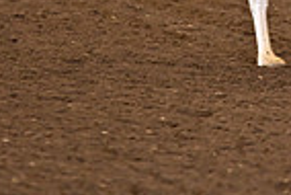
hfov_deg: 2.5
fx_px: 6611
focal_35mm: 817
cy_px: -180
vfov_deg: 1.7
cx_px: 361
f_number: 3.5
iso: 1600
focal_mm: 200
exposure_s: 1/250
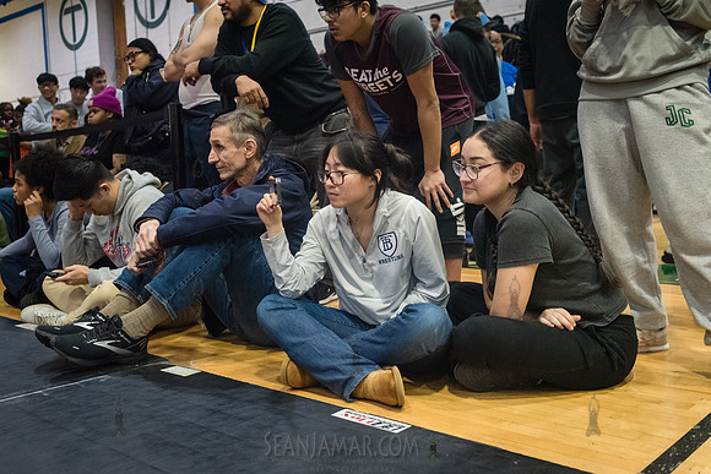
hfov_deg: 52.9
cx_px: 349
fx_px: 715
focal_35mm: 36
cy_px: 237
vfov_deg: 36.7
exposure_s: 1/320
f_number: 4
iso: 8000
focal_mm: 35
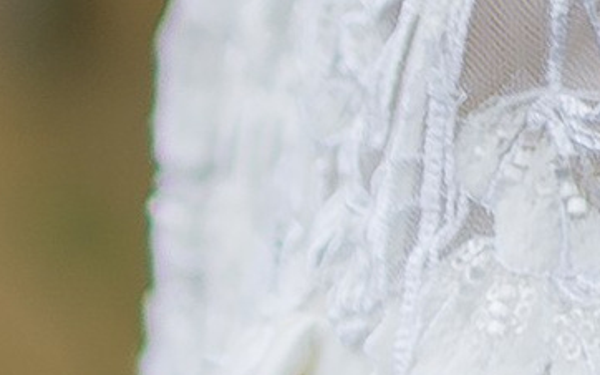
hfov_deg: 2.3
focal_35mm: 908
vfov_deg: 1.4
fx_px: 14843
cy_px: 1341
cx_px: -1497
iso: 400
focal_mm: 56
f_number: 1.4
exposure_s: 1/2500
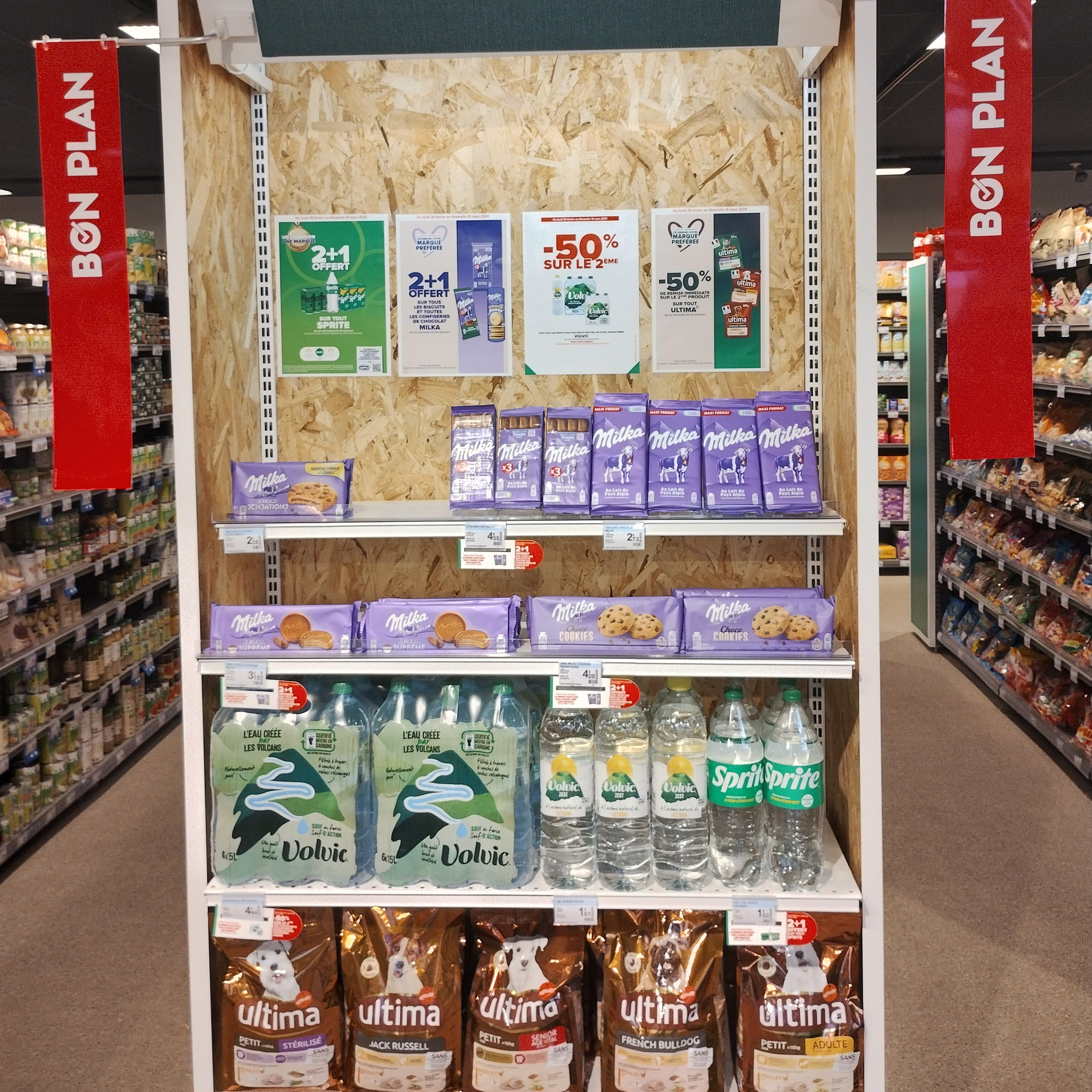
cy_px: 396
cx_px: 546
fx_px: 1178
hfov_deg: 49.7
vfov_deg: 49.2
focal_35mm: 33
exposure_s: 1/100
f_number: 1.8
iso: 409
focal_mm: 4.27
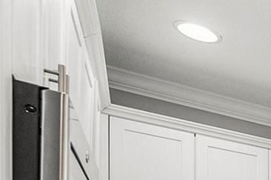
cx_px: 600
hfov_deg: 17.0
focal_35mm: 59
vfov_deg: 18.0
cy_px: 329
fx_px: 444
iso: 400
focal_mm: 13
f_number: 6.3
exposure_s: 1/125
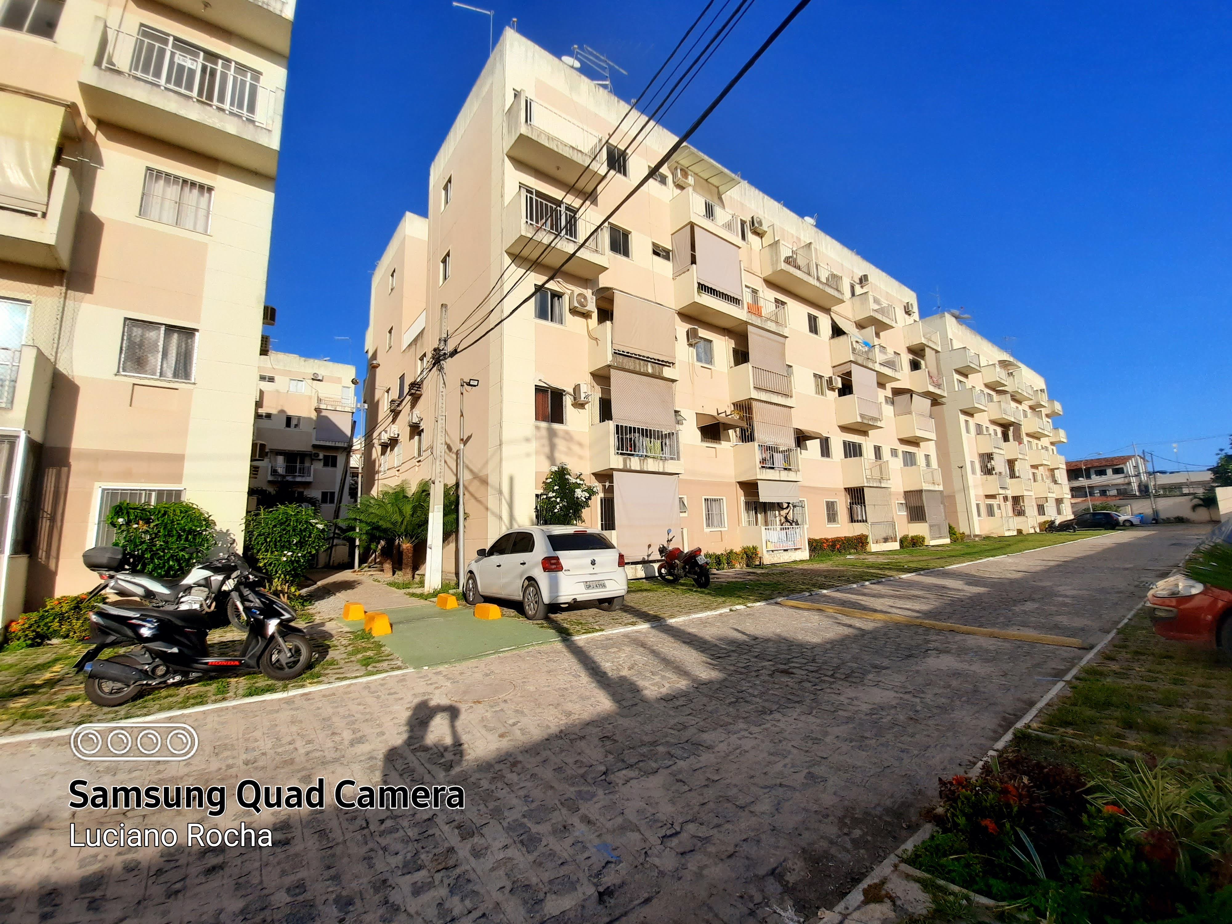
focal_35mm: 13
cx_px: 616
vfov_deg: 89.9
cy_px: 462
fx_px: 463
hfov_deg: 106.2
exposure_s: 1/2151
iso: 40
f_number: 2.2
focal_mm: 1.74
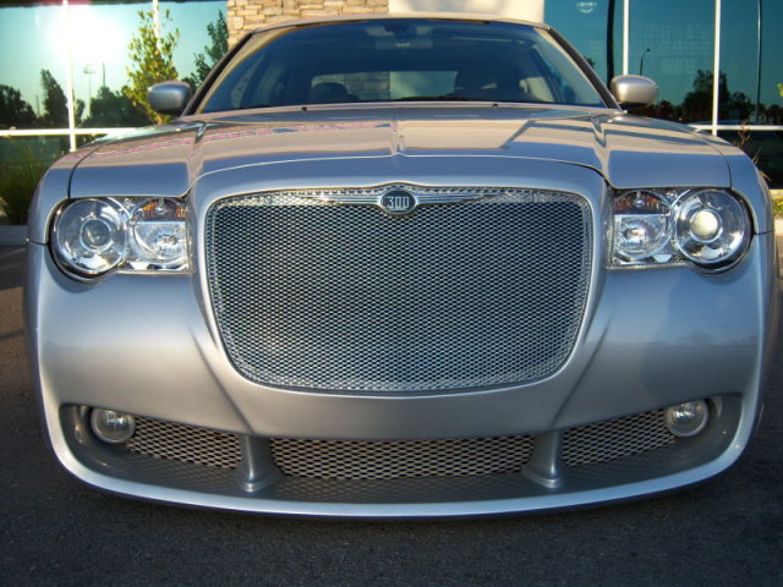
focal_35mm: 36
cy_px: 294
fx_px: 814
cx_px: 392
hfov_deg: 51.4
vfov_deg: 39.7
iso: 80
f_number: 2.8
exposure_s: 1/500
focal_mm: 7.5
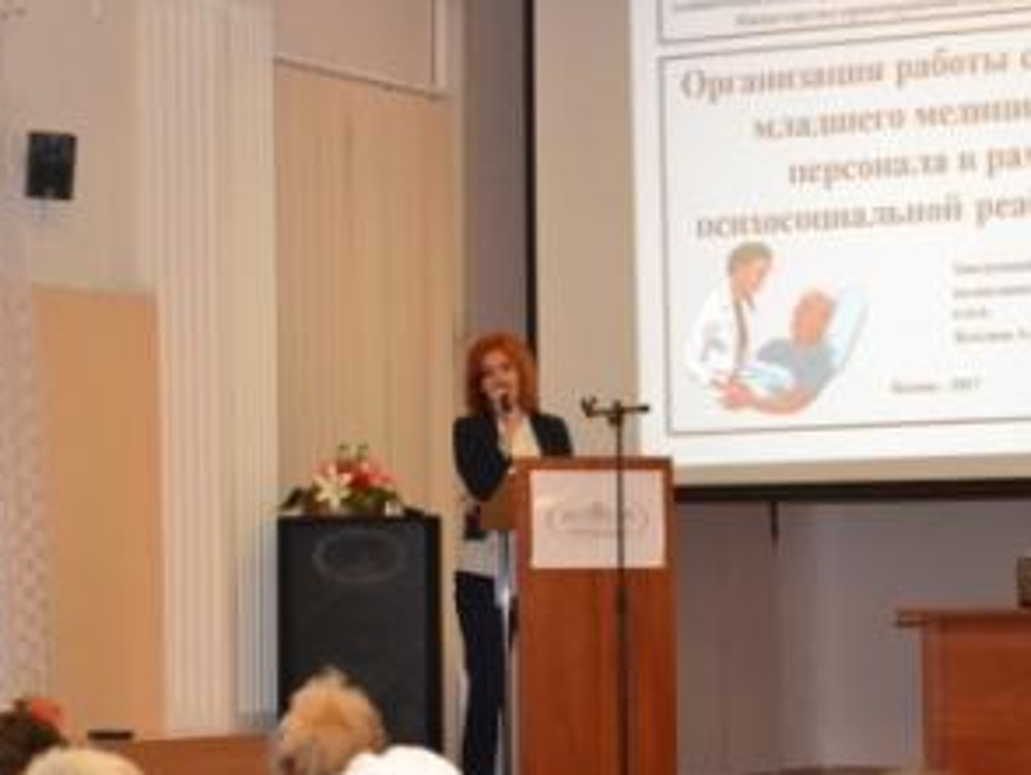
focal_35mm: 121
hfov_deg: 16.3
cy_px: 437
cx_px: 480
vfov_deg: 12.3
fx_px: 3599
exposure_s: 1/60
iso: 3200
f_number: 5.6
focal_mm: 55
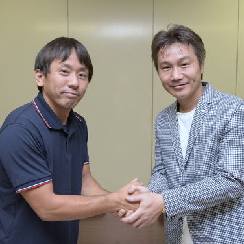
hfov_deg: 40.0
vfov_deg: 40.0
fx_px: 335
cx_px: 129
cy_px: 128
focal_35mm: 42
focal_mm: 31
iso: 640
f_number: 5.6
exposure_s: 1/100
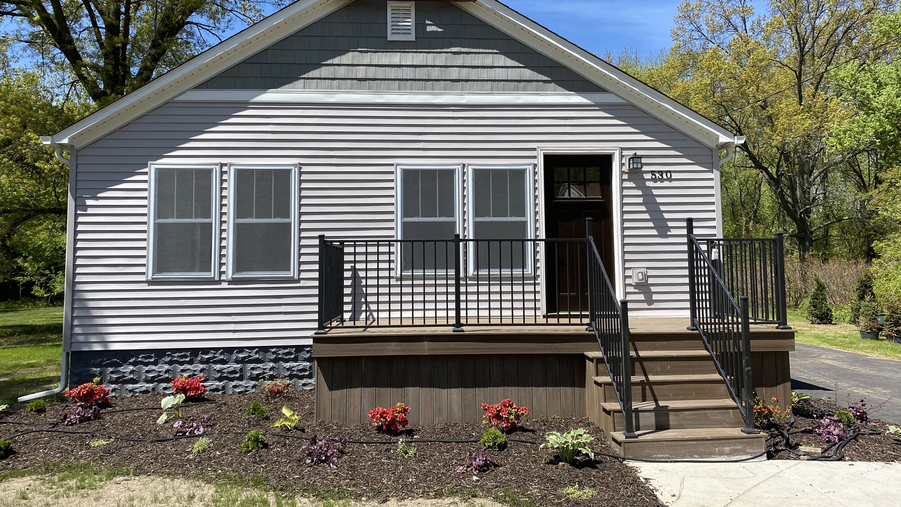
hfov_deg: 66.1
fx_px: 693
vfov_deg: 40.1
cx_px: 446
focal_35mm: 29
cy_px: 213
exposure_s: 1/2222
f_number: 1.8
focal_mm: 4.25
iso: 32
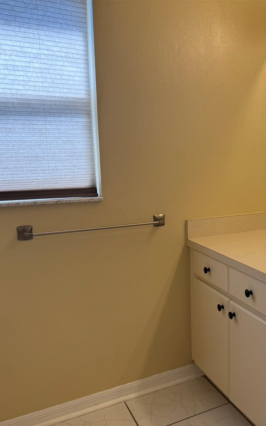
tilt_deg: -8.3
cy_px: 213
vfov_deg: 56.7
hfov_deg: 35.2
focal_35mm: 34
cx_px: 238
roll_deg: -0.5
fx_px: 394
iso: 100
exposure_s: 1/332
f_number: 1.78
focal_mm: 6.76
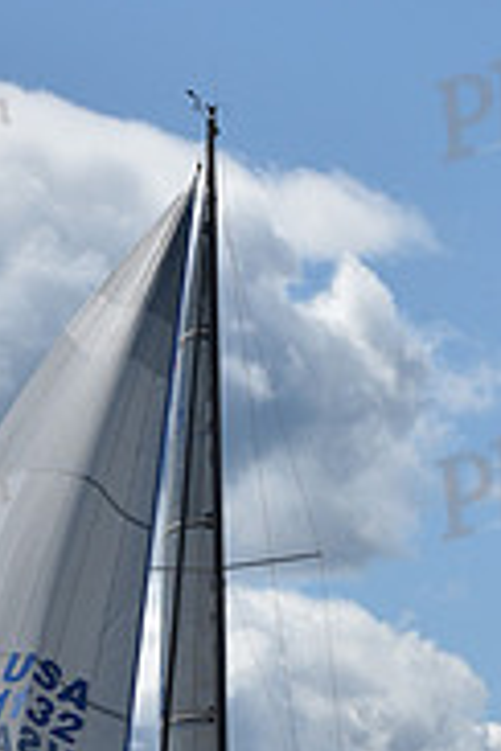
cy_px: 706
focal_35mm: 291
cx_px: 224
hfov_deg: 4.7
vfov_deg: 7.1
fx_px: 6074
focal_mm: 92
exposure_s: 1/800
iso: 250
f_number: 11
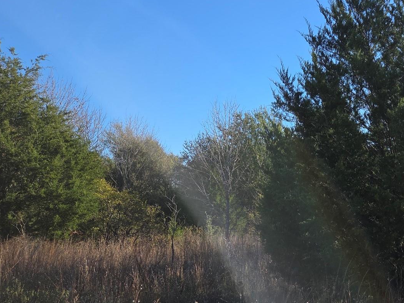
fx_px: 525
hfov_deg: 38.8
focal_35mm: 45
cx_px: 373
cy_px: 212
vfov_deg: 31.8
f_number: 1.8
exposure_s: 1/3436
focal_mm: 5.4
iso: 80
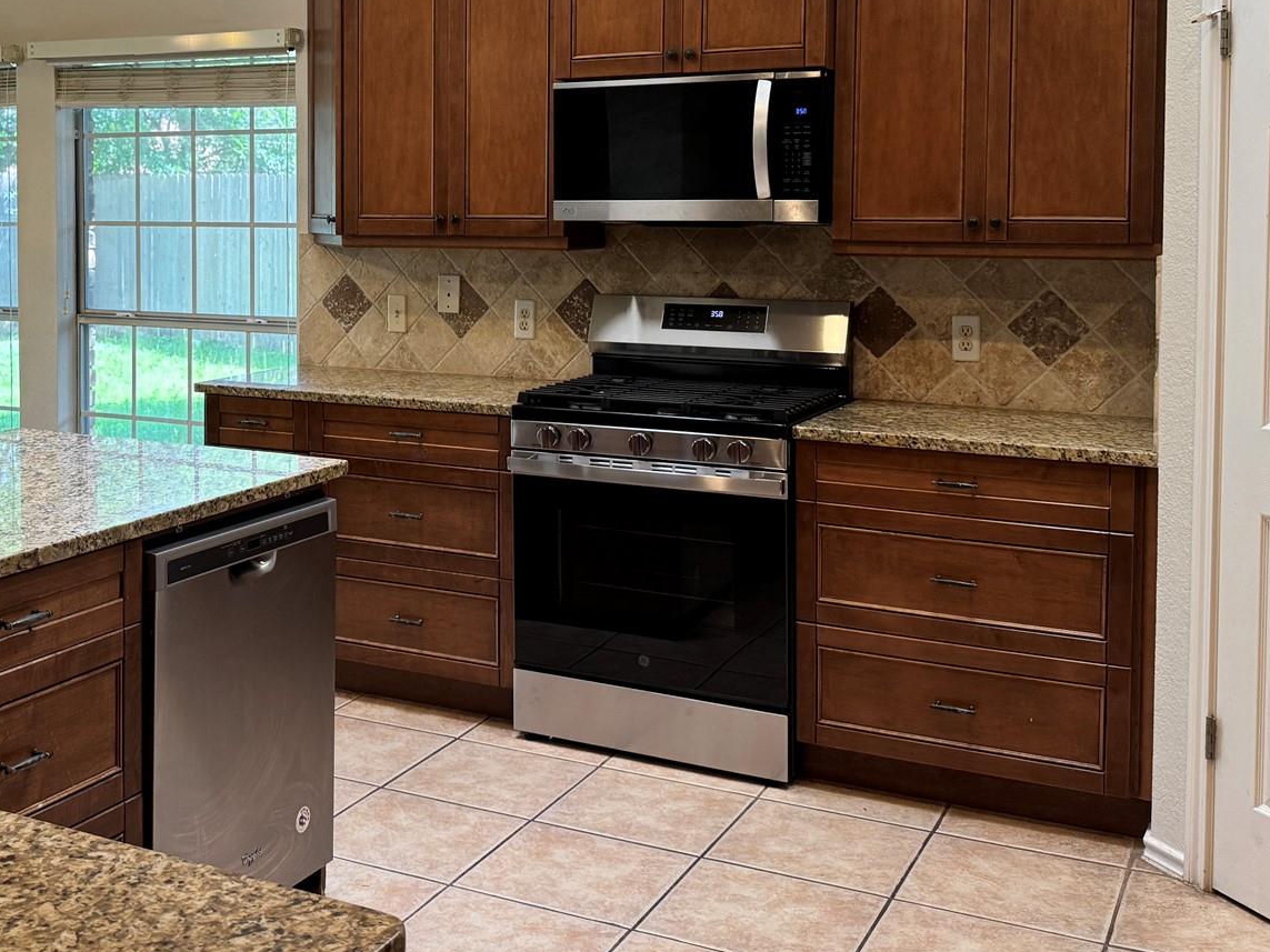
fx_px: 1577
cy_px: 272
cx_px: 366
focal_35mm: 43
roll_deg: +0.0
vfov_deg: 33.1
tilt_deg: -3.1
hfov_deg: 42.9
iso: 200
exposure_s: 1/120
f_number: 1.78
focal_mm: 6.76
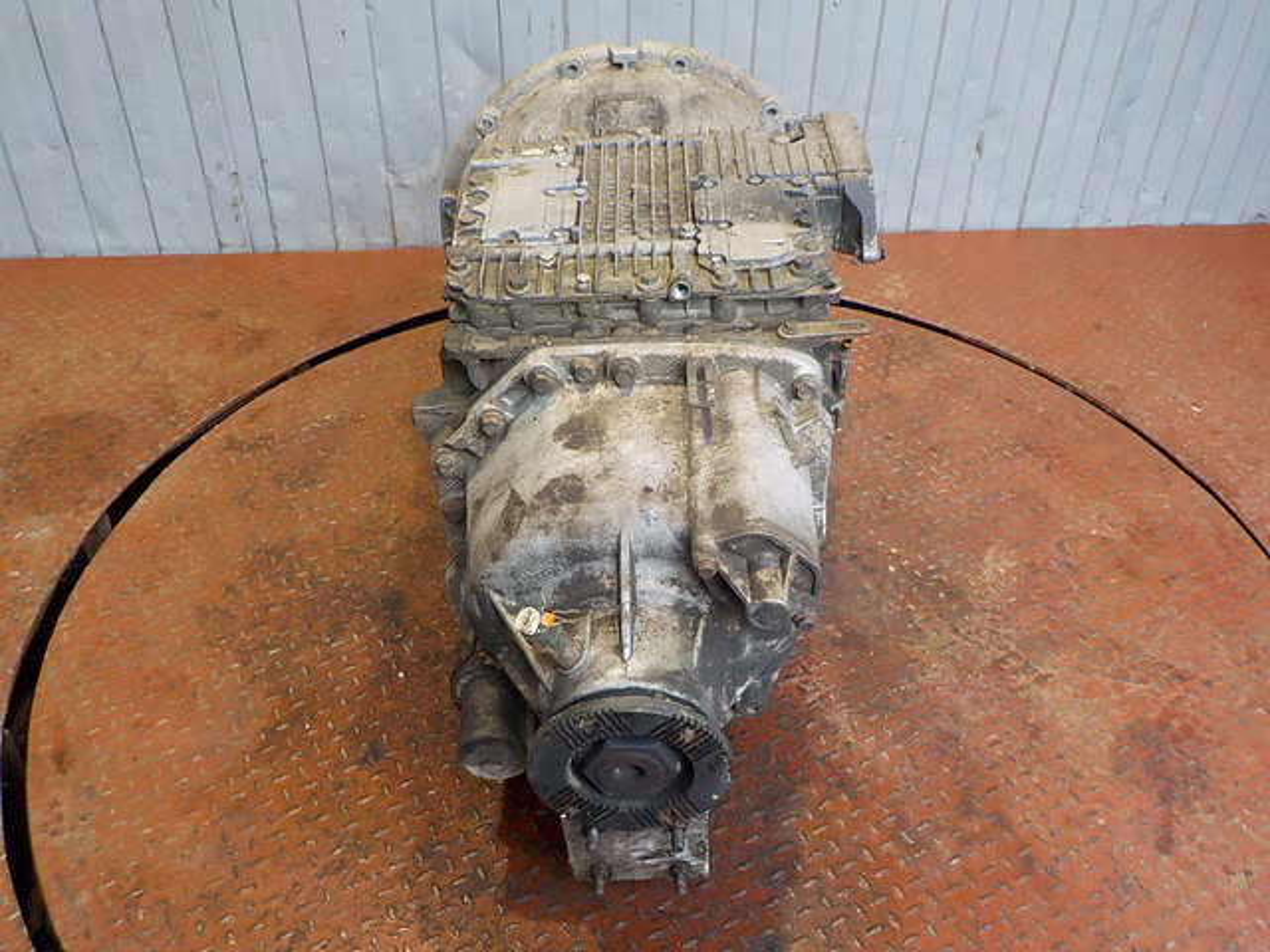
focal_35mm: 30
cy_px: 476
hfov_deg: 60.0
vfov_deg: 46.8
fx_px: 1101
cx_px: 635
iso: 250
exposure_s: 1/30
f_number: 3.3
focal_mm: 4.1
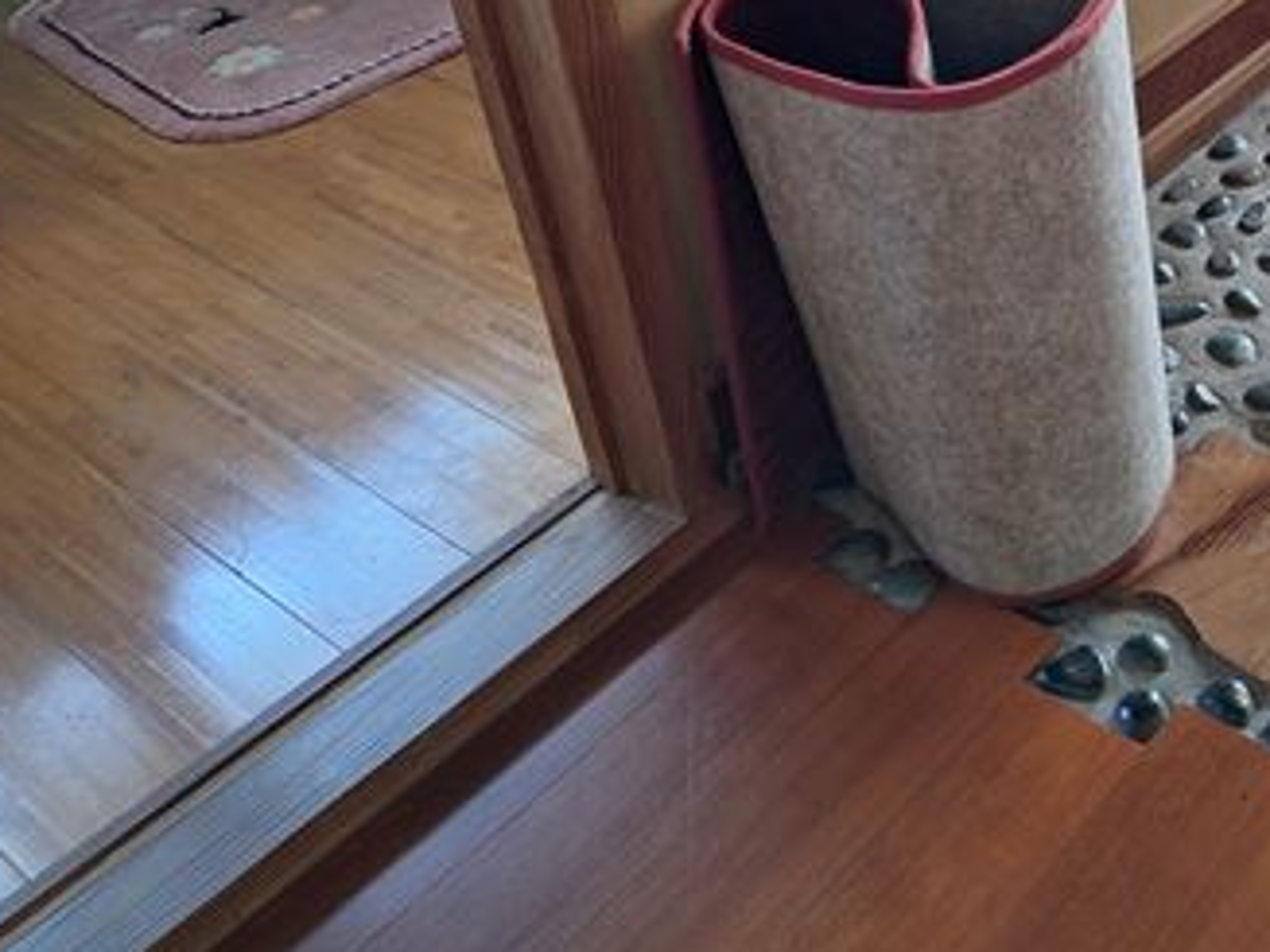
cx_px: 1185
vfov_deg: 30.4
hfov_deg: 38.6
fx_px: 1650
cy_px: 54
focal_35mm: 45
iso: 320
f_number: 1.8
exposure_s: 1/30
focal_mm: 5.54
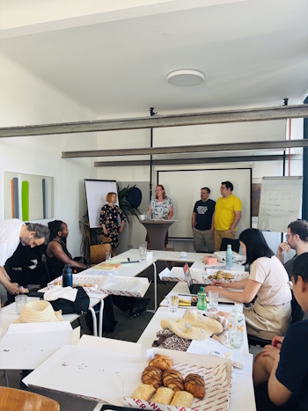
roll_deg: -0.8
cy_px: 206
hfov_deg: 53.0
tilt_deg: -1.3
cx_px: 154
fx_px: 309
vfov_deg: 67.3
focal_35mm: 26
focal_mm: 5.96
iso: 125
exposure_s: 1/77
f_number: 1.6
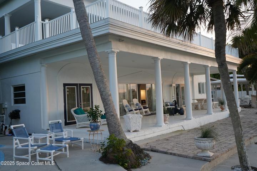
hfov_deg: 58.7
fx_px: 228
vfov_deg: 41.1
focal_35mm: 32
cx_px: 128
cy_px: 86
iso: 320
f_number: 4
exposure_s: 1/160
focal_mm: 32
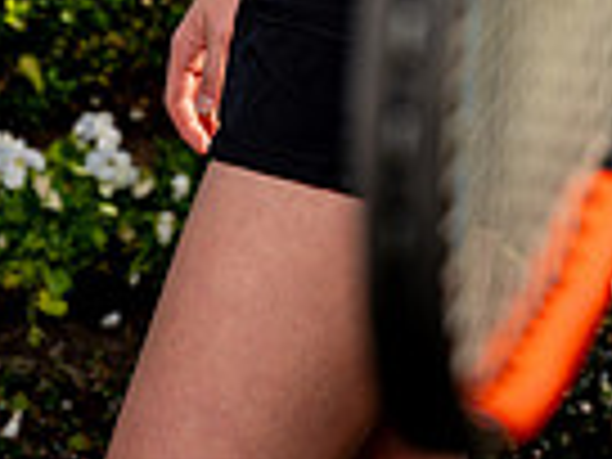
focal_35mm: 172
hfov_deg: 11.4
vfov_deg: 8.2
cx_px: 644
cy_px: -504
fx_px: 3041
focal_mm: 54
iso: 100
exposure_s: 1/1250
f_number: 4
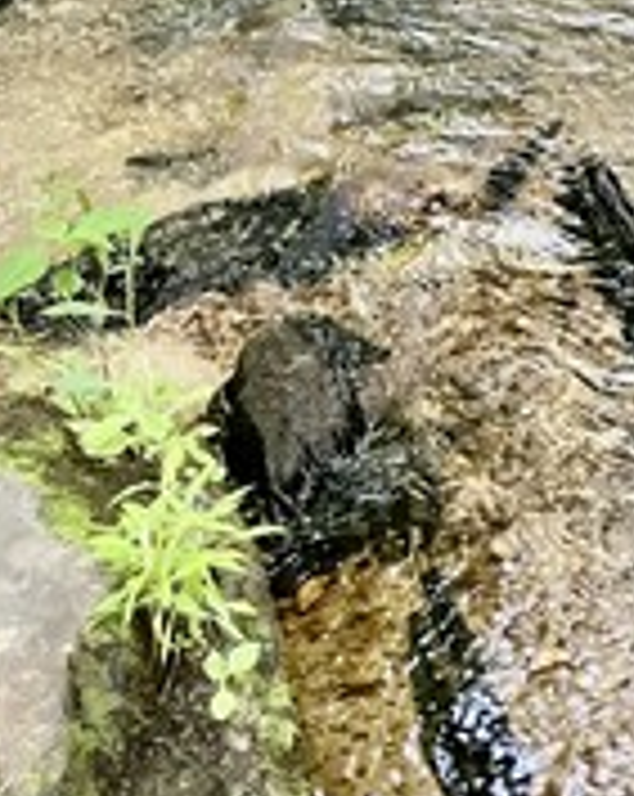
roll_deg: +3.4
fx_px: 2163
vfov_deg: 20.1
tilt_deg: -28.6
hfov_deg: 14.2
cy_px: -18
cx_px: 1232
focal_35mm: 92
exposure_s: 1/60
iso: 320
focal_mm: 5.1
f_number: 1.6
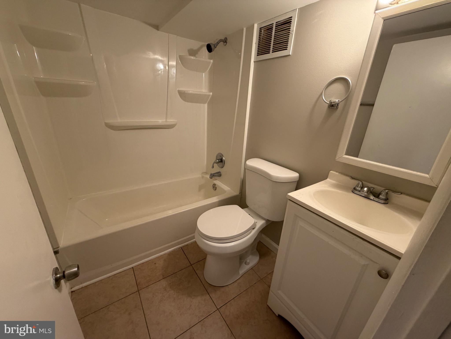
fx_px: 182
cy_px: 170
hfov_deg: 102.1
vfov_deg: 85.7
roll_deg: -3.2
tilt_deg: -19.8
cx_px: 226
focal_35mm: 14
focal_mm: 2.22
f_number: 2.2
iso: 250
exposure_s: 1/60
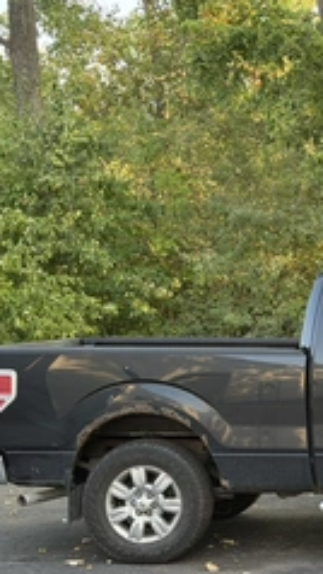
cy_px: 328
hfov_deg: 13.3
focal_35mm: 88
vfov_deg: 24.2
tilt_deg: +0.4
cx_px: 422
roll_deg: +1.9
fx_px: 1339
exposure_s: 1/121
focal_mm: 6.76
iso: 64
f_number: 1.78
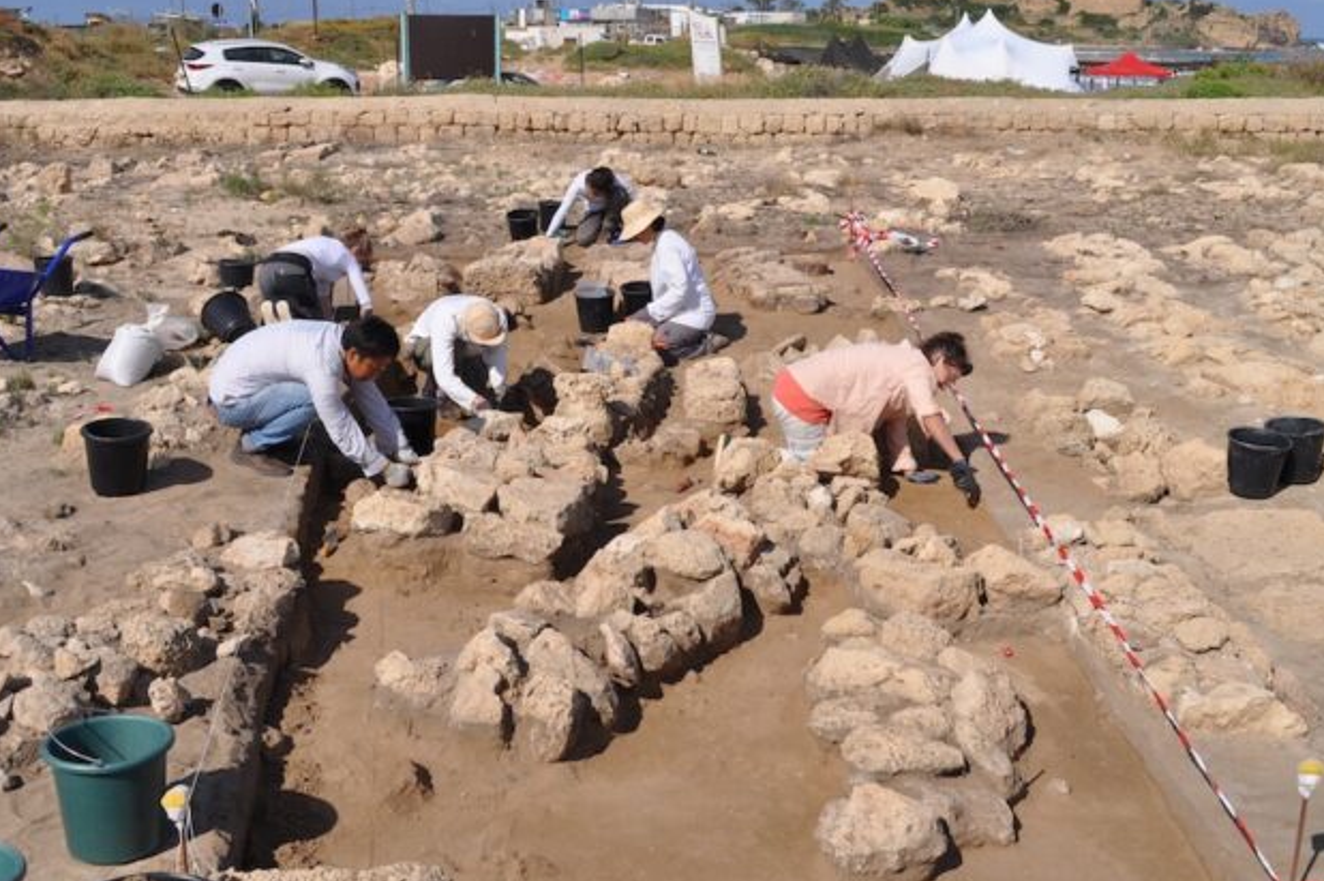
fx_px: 1507
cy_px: 417
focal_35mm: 41
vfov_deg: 32.6
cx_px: 630
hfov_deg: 47.4
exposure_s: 1/500
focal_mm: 22
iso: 200
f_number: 11
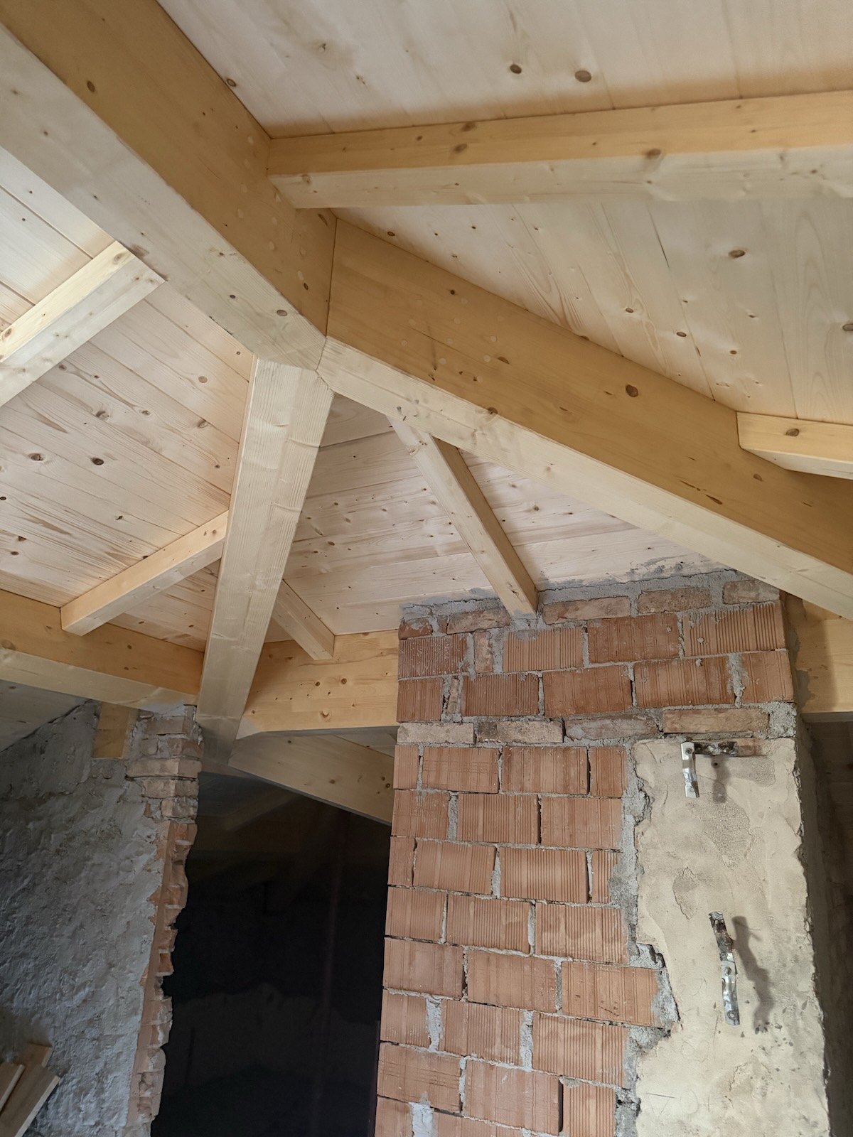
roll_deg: -2.5
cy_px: 568
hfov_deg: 56.8
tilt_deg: +19.1
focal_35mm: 24
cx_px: 426
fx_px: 789
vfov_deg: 71.6
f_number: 1.78
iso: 800
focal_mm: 6.76
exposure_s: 1/44
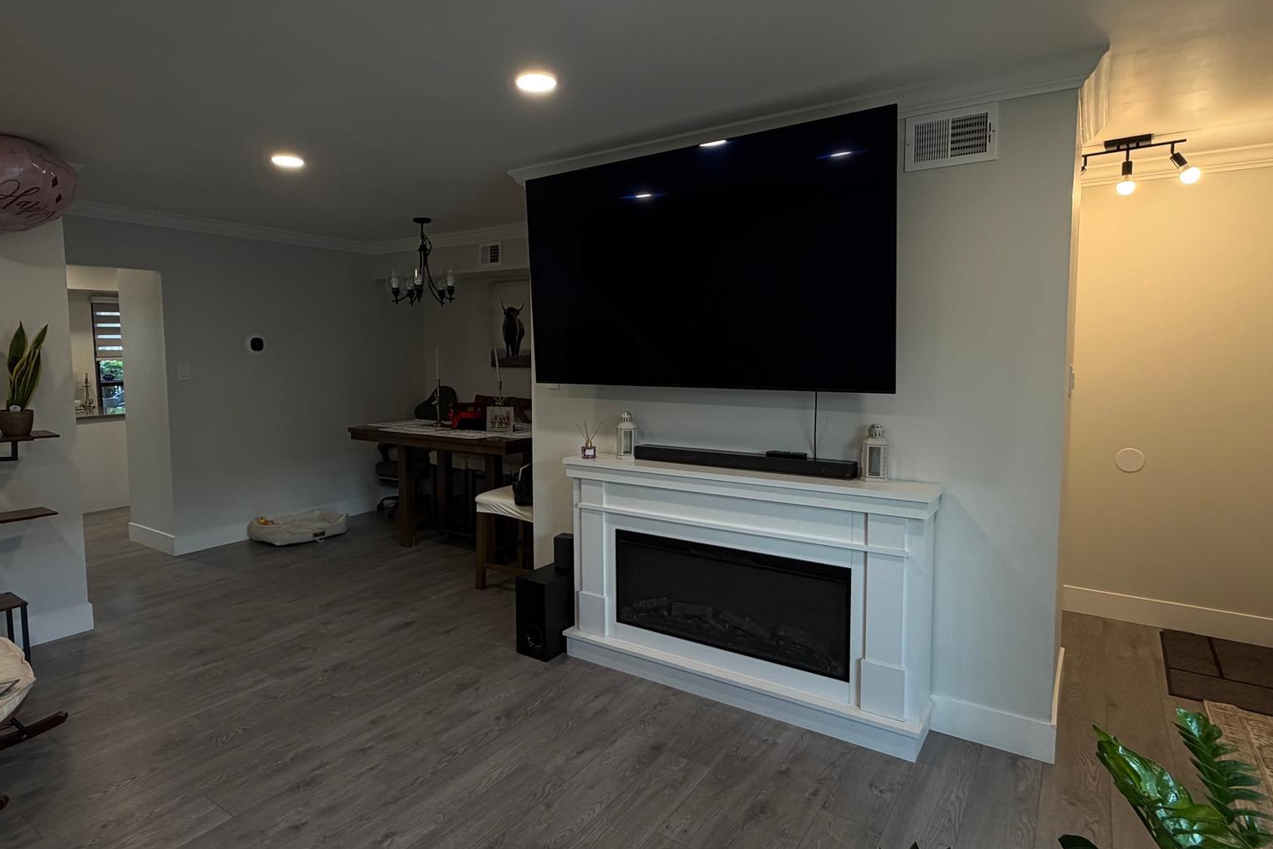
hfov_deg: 83.9
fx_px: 707
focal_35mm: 20
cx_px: 597
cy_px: 403
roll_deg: +0.6
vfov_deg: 61.9
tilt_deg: -5.6
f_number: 2.2
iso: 160
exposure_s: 1/120
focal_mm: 2.22
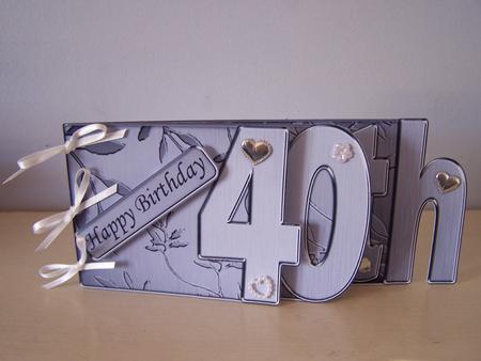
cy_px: 180
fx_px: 528
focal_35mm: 38
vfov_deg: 37.8
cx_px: 240
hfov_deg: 49.0
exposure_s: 1/30
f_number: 2.8
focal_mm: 6.3
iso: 140
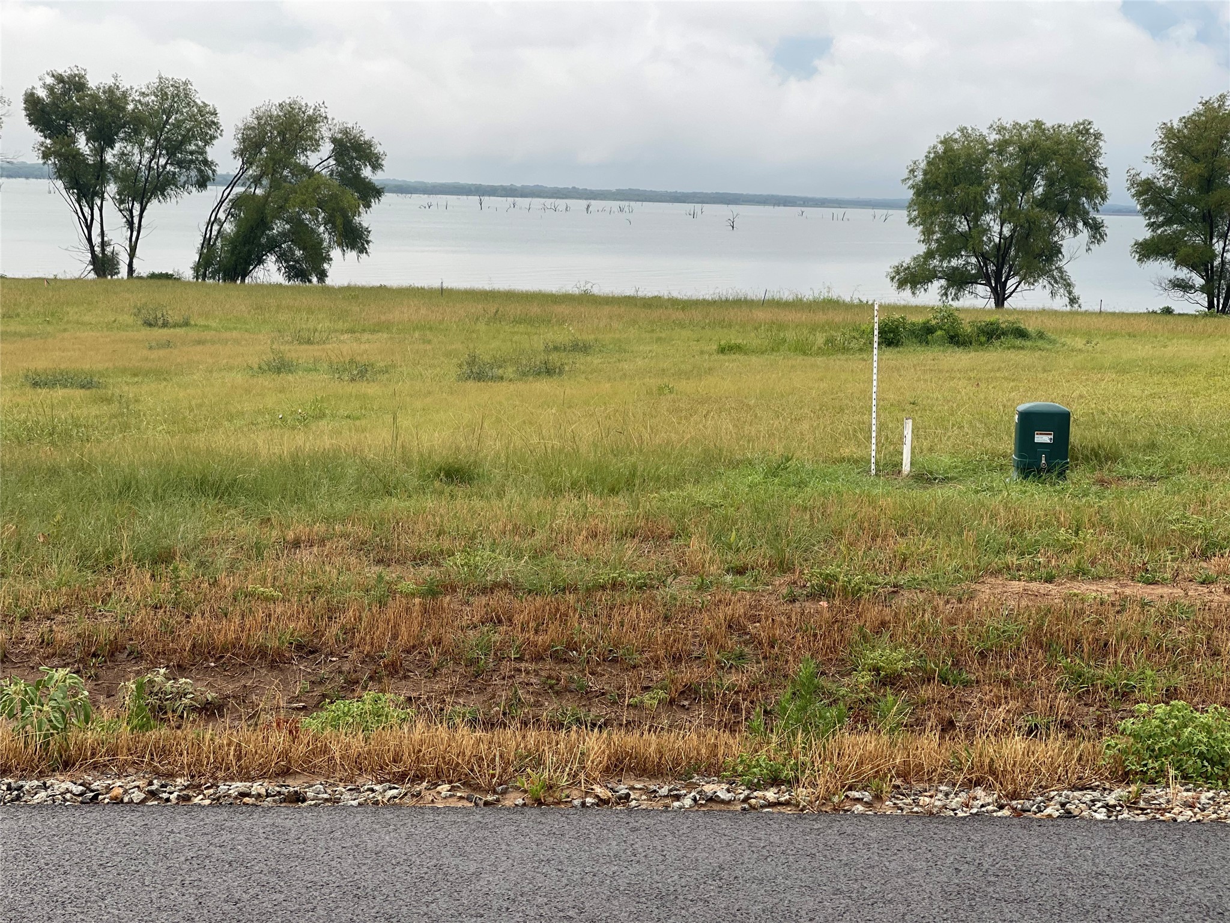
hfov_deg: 30.3
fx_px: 2274
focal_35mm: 64
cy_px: 462
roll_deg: -1.6
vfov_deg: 22.9
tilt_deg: -6.9
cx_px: 615
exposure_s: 1/121
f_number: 2.2
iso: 25
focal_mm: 7.5
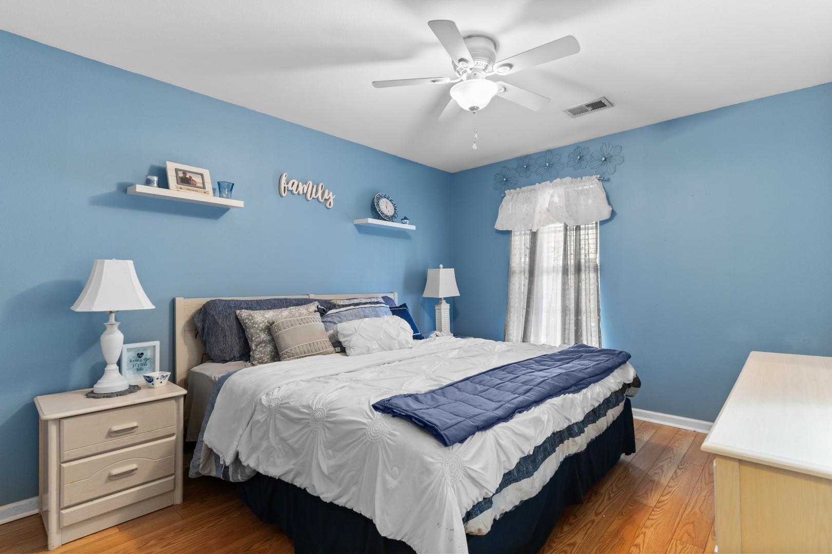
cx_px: 416
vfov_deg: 70.4
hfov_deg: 93.3
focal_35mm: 17
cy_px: 277
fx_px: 393
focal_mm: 11.5
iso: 100
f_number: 4.8
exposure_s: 1/3
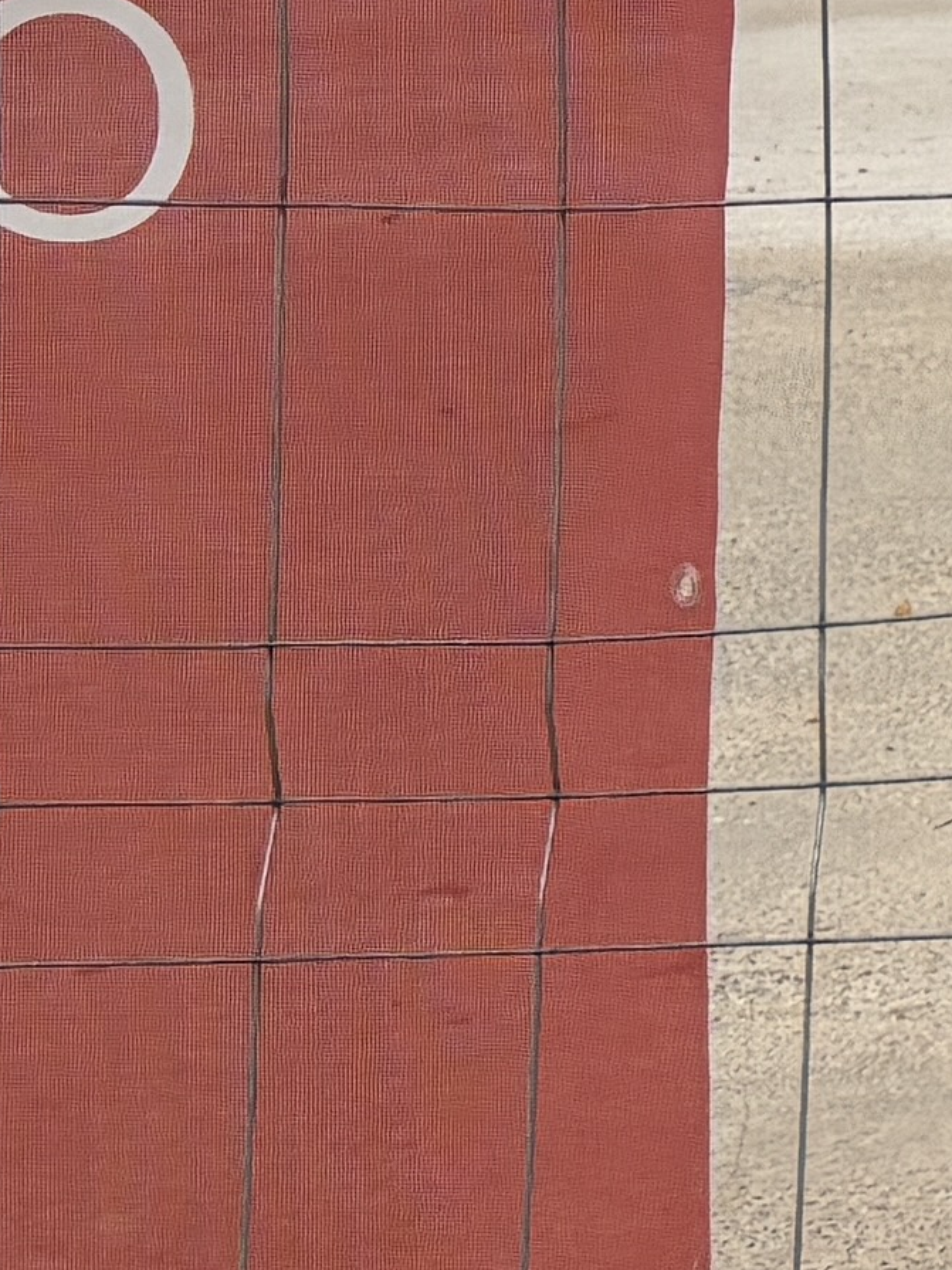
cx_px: 3748
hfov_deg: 6.9
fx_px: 6089
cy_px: -196
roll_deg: +0.5
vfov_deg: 11.7
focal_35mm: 166
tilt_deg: -3.7
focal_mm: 5.96
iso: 50
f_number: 1.6
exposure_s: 1/2857
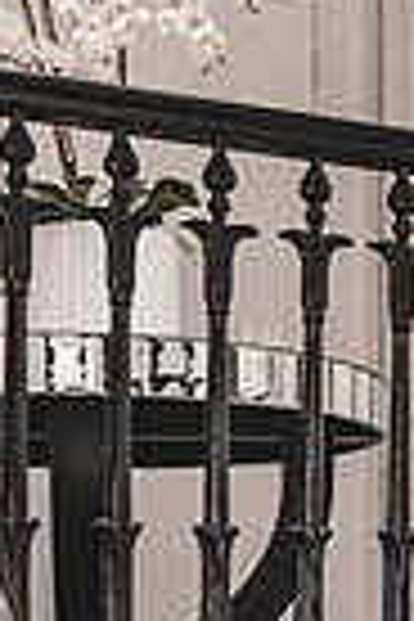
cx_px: 549
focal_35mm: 111
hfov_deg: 12.0
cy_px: 702
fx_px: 1915
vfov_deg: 17.7
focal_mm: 34
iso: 400
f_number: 4.5
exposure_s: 1/60
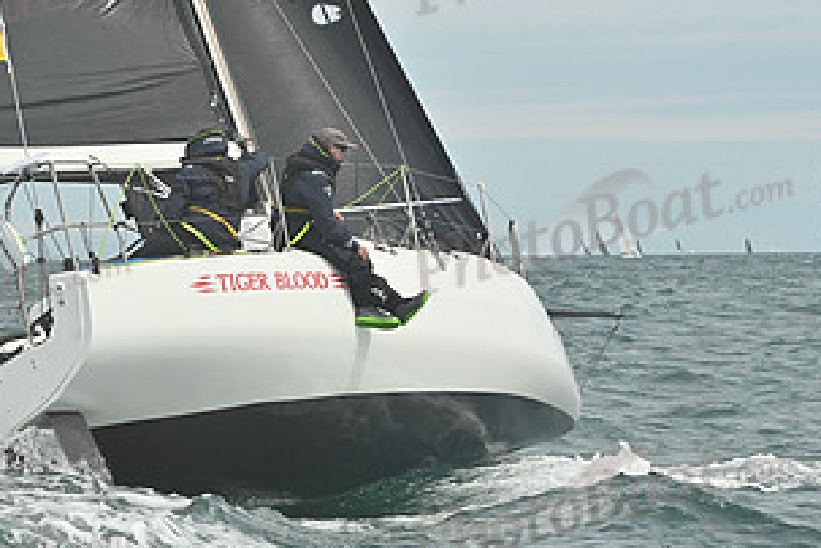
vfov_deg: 10.2
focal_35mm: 134
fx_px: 3056
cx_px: 274
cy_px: 123
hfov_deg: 15.3
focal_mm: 70
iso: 320
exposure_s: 1/1250
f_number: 10
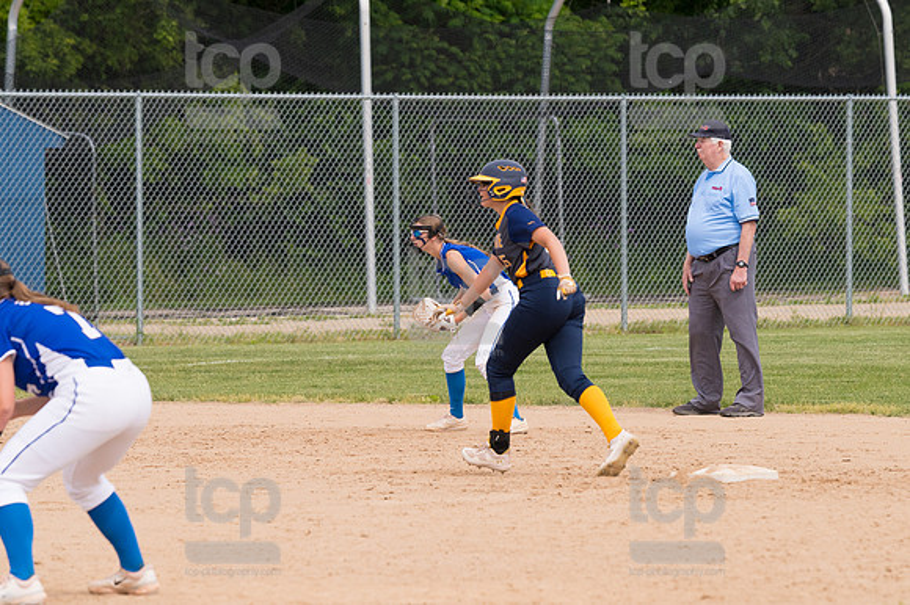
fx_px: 7579
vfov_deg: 4.6
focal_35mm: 300
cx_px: 455
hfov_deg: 6.9
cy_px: 302
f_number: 5.6
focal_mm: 200
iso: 320
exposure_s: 1/1600
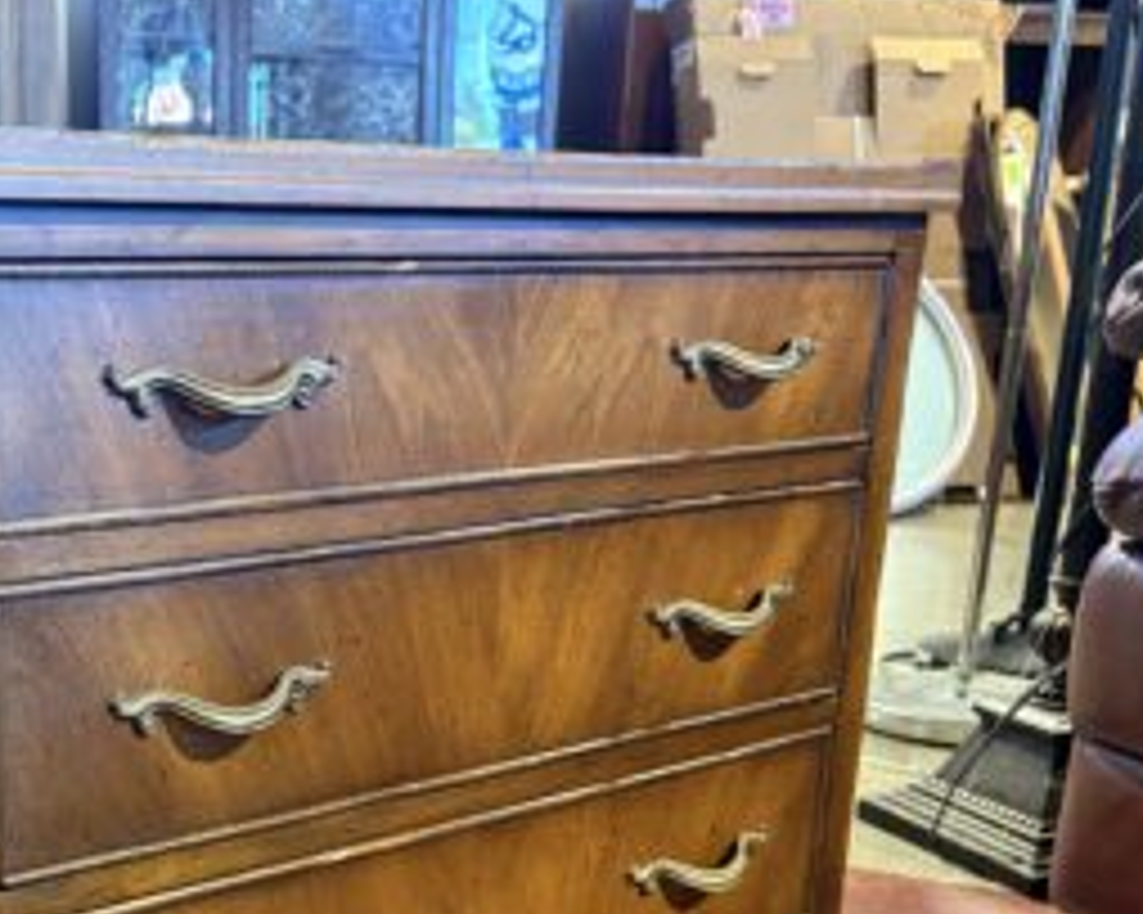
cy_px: 822
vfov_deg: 29.0
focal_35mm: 50
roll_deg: +0.8
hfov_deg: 35.7
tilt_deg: -18.4
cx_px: 176
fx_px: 1691
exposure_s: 1/60
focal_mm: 5.96
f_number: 1.6
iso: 400
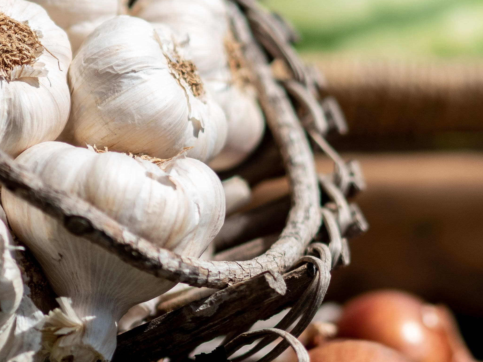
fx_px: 2804
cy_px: -5
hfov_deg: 9.8
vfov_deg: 7.4
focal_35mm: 201
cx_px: 308
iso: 200
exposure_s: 1/8000
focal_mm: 45
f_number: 1.2
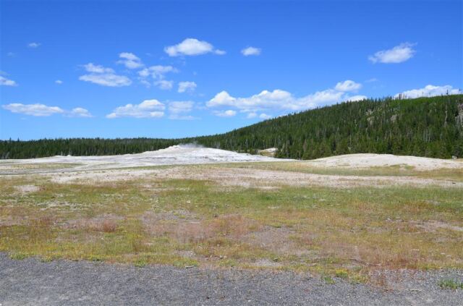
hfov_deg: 57.4
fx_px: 423
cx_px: 232
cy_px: 153
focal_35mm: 33
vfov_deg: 39.7
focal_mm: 22
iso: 200
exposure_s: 1/320
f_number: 13
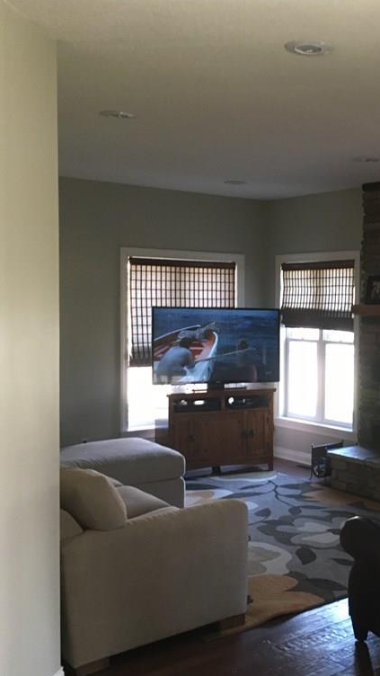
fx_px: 770
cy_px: 342
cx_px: 389
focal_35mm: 43
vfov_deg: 47.4
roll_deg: -0.8
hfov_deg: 26.1
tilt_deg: -3.3
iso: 125
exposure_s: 1/30
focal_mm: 4.15
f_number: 2.2
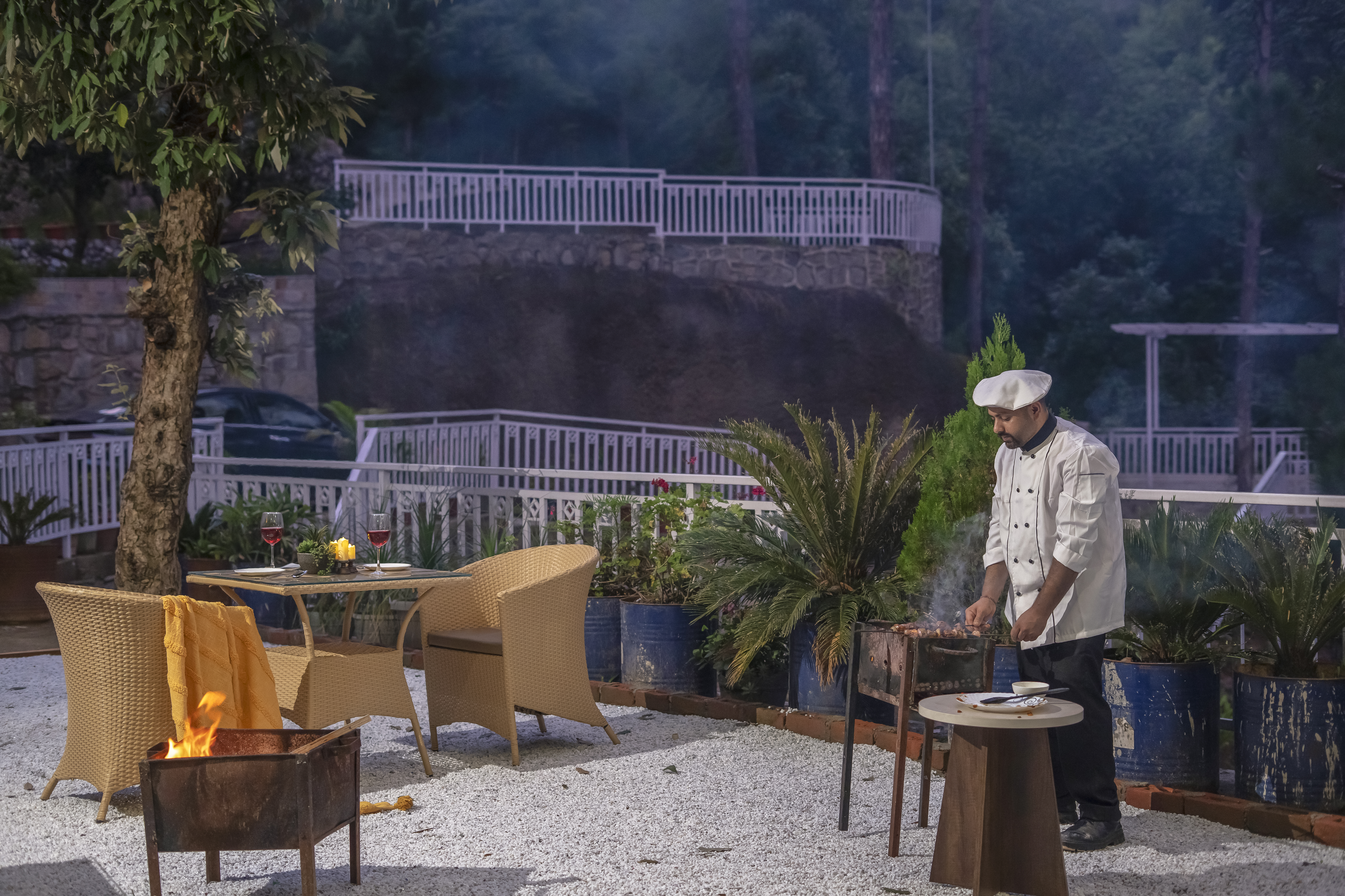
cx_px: 672
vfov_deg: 27.0
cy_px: 448
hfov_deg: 39.6
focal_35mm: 50
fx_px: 1868
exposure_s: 1/100
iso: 2000
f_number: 2.8
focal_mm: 50
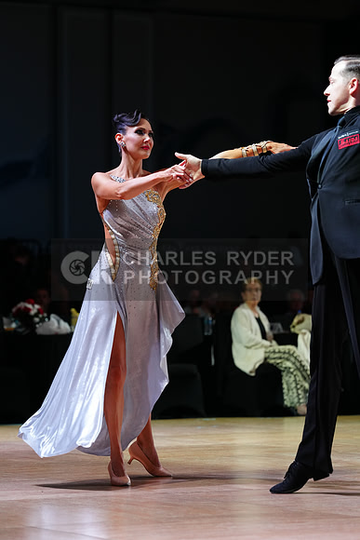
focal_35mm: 135
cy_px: 270
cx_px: 180
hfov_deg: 10.2
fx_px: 2024
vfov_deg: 15.2
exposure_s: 1/320
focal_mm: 135
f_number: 4
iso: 2500
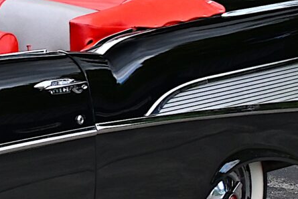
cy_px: 128
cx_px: -337
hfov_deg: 8.3
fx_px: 1928
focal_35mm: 233
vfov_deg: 5.9
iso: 400
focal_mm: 27
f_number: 3.8
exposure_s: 1/250
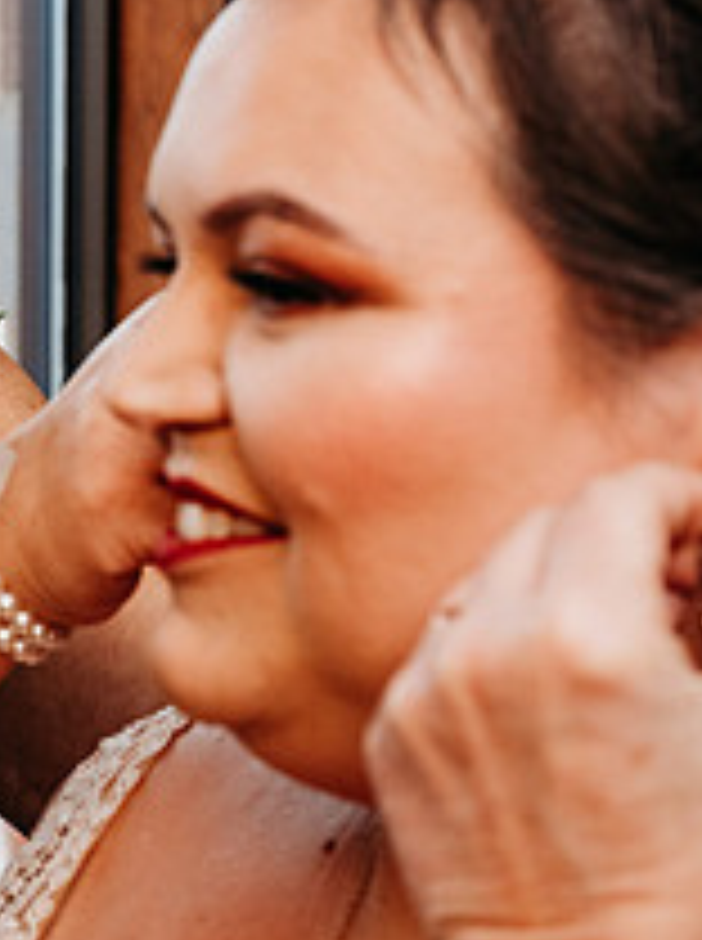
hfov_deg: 12.8
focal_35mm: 107
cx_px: -472
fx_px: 2902
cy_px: 173
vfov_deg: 18.2
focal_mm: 40
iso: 1250
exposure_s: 1/200
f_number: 4.5
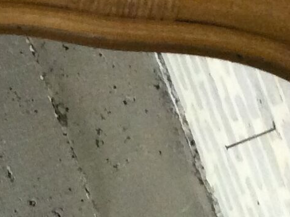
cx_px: -12
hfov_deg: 11.1
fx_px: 1480
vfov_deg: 8.3
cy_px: 242
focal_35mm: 177
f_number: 2.4
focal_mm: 3.3
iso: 200
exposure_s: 1/25
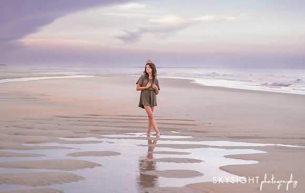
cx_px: 158
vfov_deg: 16.5
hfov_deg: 25.9
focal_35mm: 80
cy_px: 84
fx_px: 663
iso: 320
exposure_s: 1/100
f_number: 2.8
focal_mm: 72
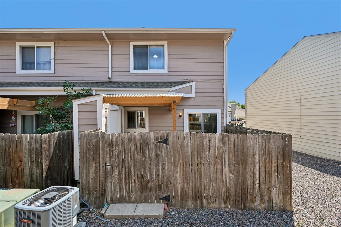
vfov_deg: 81.2
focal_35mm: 14
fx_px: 133
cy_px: 114
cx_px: 170
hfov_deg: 104.3
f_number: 6.3
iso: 64
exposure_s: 1/80
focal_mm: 14
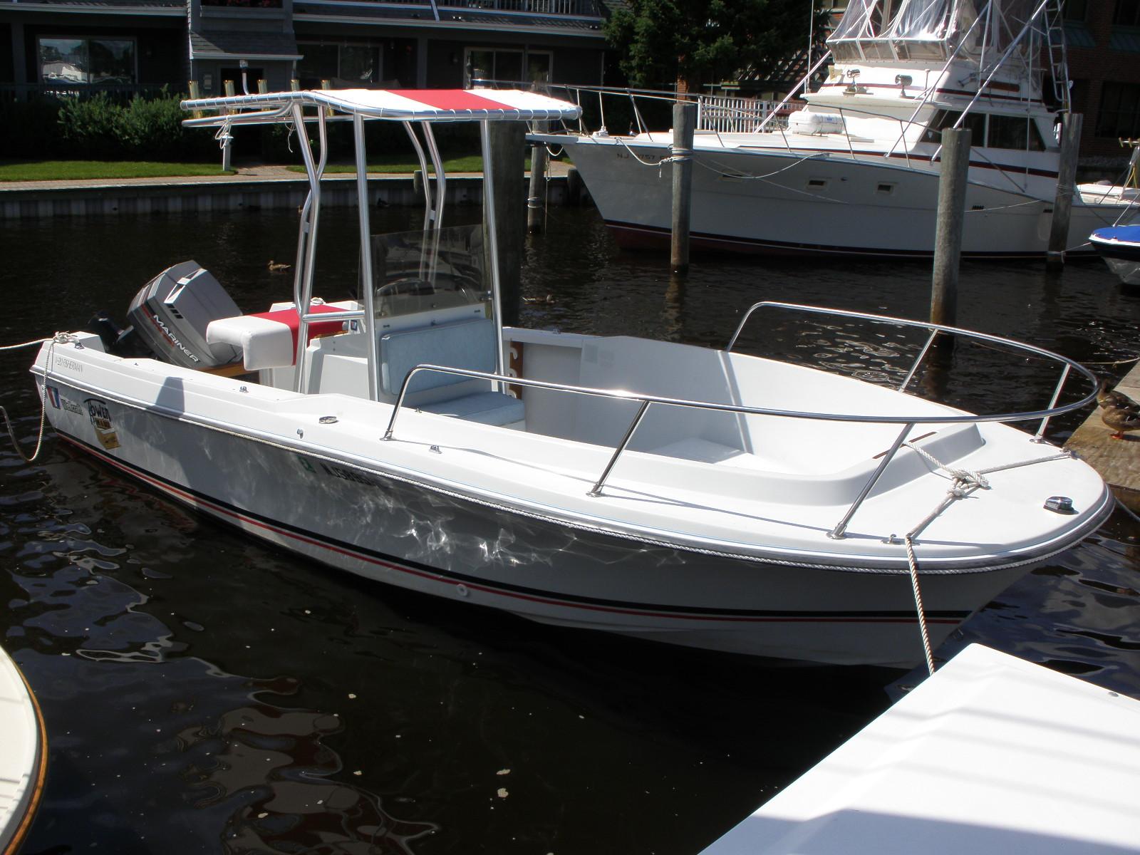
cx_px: 570
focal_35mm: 36
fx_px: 1186
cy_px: 428
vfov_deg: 39.7
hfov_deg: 51.4
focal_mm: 6.3
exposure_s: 1/400
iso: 64
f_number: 5.6
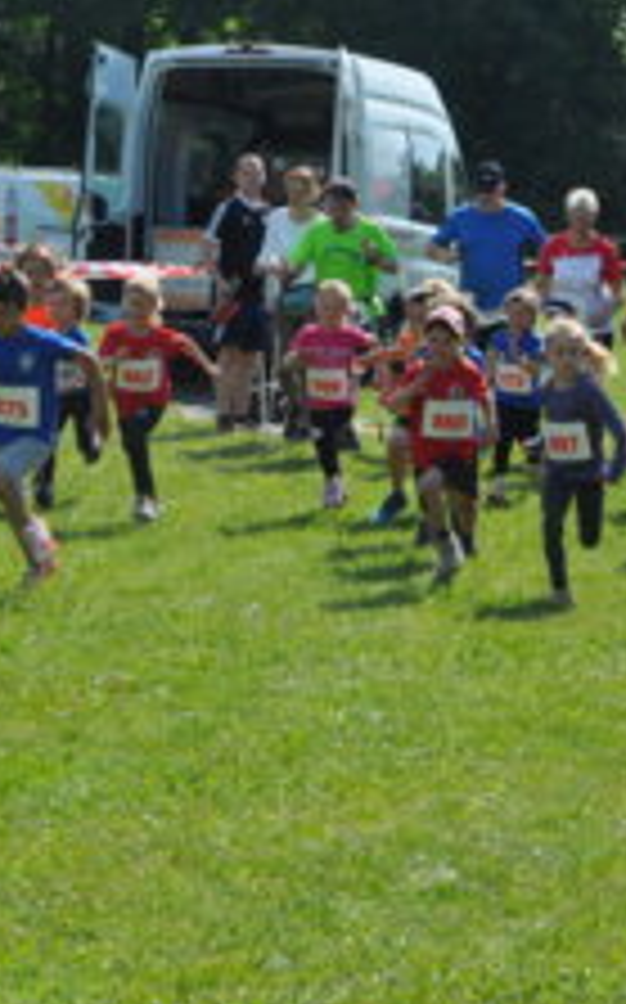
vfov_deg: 13.9
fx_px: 4127
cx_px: 180
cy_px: 554
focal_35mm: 151
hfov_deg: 8.7
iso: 200
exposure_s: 1/160
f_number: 13
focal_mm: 55
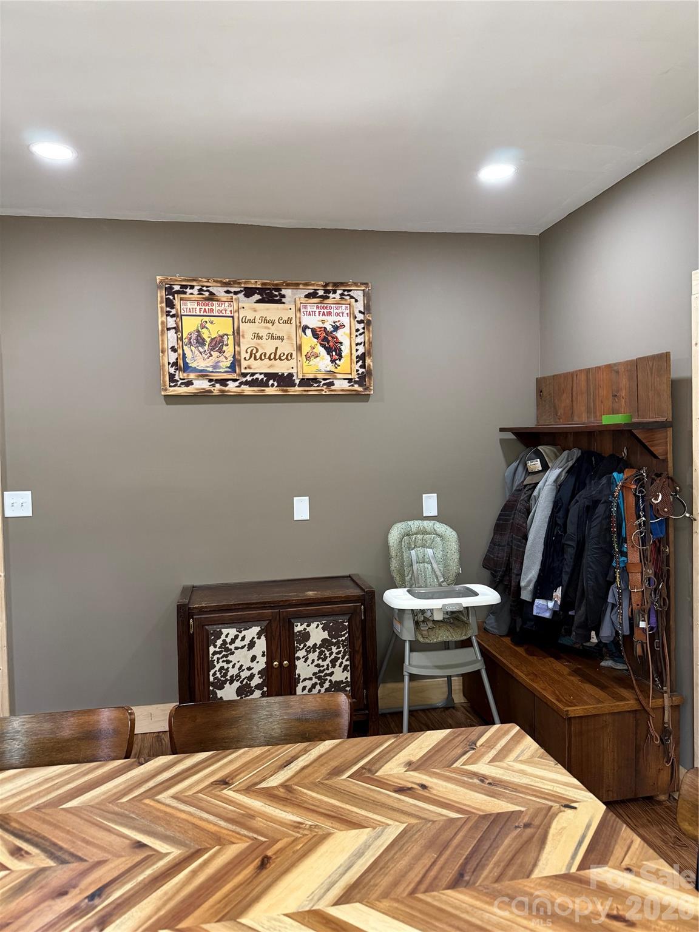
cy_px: 466
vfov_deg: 71.6
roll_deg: -1.0
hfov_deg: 56.8
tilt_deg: -1.1
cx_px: 350
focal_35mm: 24
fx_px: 646
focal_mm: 6.76
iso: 320
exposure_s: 1/60
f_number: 1.78
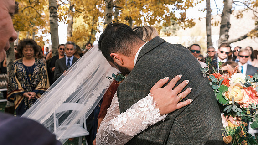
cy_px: 72
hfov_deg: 66.1
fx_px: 198
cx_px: 130
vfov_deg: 40.1
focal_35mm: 29
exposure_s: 1/125
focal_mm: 18
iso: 160
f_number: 4
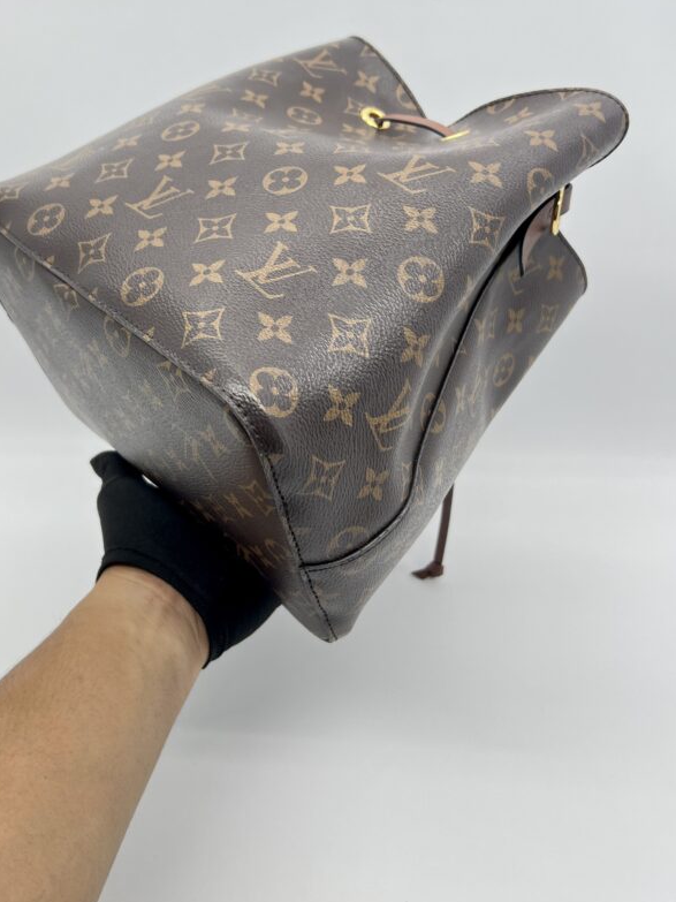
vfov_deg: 53.6
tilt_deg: -24.7
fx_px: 886
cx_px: 273
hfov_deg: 41.6
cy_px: 357
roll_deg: -0.7
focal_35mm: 34
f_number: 1.5
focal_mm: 5.7
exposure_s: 1/100
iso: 40
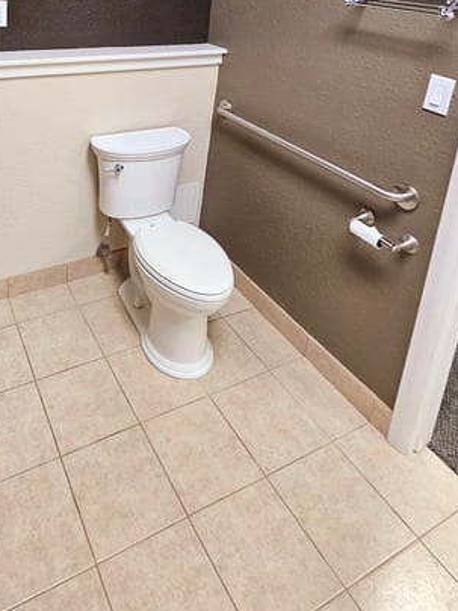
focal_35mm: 24
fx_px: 423
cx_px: 88
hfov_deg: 52.9
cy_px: 64
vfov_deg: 60.8
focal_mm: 2.2
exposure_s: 1/60.2
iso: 200
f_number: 2.2
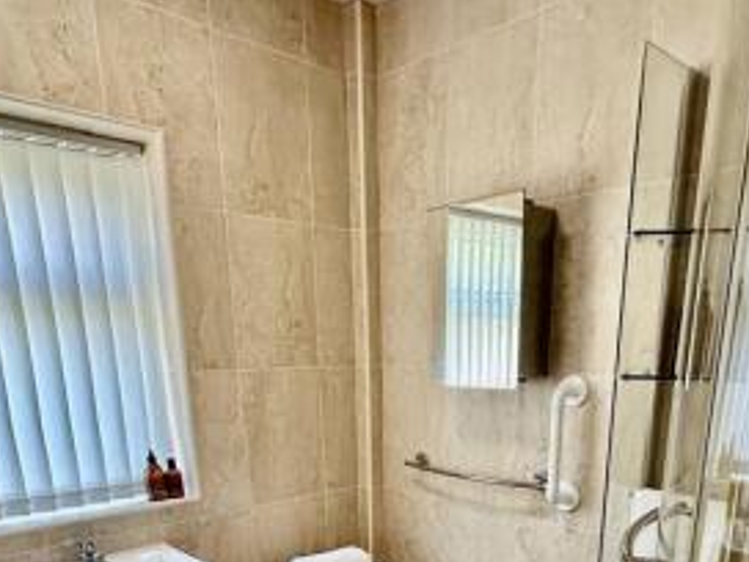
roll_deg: +0.0
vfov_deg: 41.1
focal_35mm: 30
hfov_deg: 59.8
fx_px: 649
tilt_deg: -18.0
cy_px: 555
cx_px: 414
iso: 250
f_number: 2.2
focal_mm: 2.22
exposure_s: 1/100
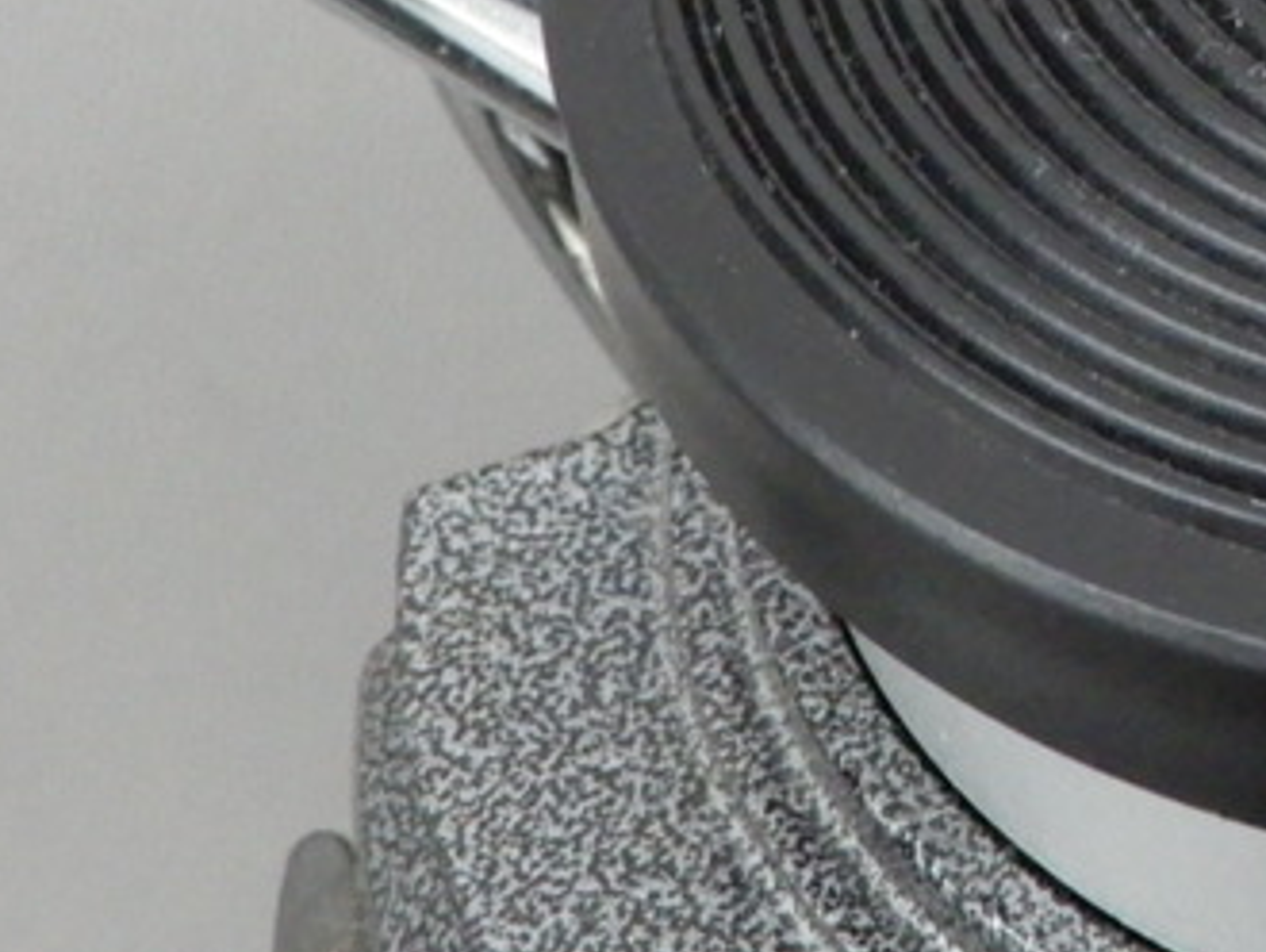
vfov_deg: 13.5
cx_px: 1669
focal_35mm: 109
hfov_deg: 16.9
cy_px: 188
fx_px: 3989
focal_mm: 5.4
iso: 800
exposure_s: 1/50
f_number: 3.5
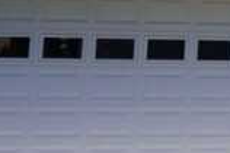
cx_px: 505
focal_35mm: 104
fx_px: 664
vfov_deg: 12.8
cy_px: -30
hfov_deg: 14.8
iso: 100
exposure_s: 1/200
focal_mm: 16
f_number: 10
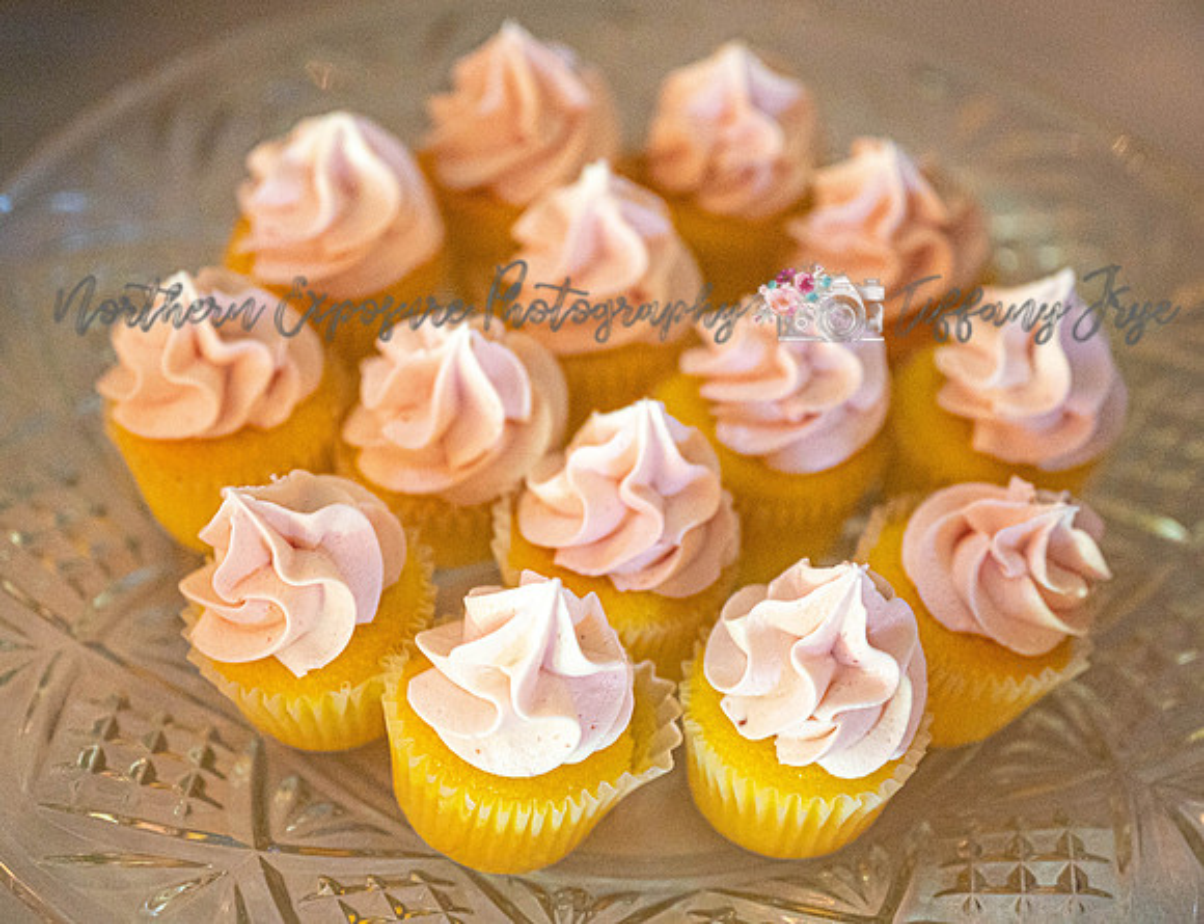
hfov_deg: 23.4
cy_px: 427
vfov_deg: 18.1
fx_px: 2901
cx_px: 632
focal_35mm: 83
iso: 3200
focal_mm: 70
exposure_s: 1/60
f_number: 2.8
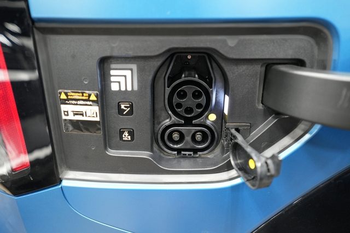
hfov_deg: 65.5
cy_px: 116
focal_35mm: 28
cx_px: 175
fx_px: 272
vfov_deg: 46.4
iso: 3200
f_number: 2.8
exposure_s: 1/250
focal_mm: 28
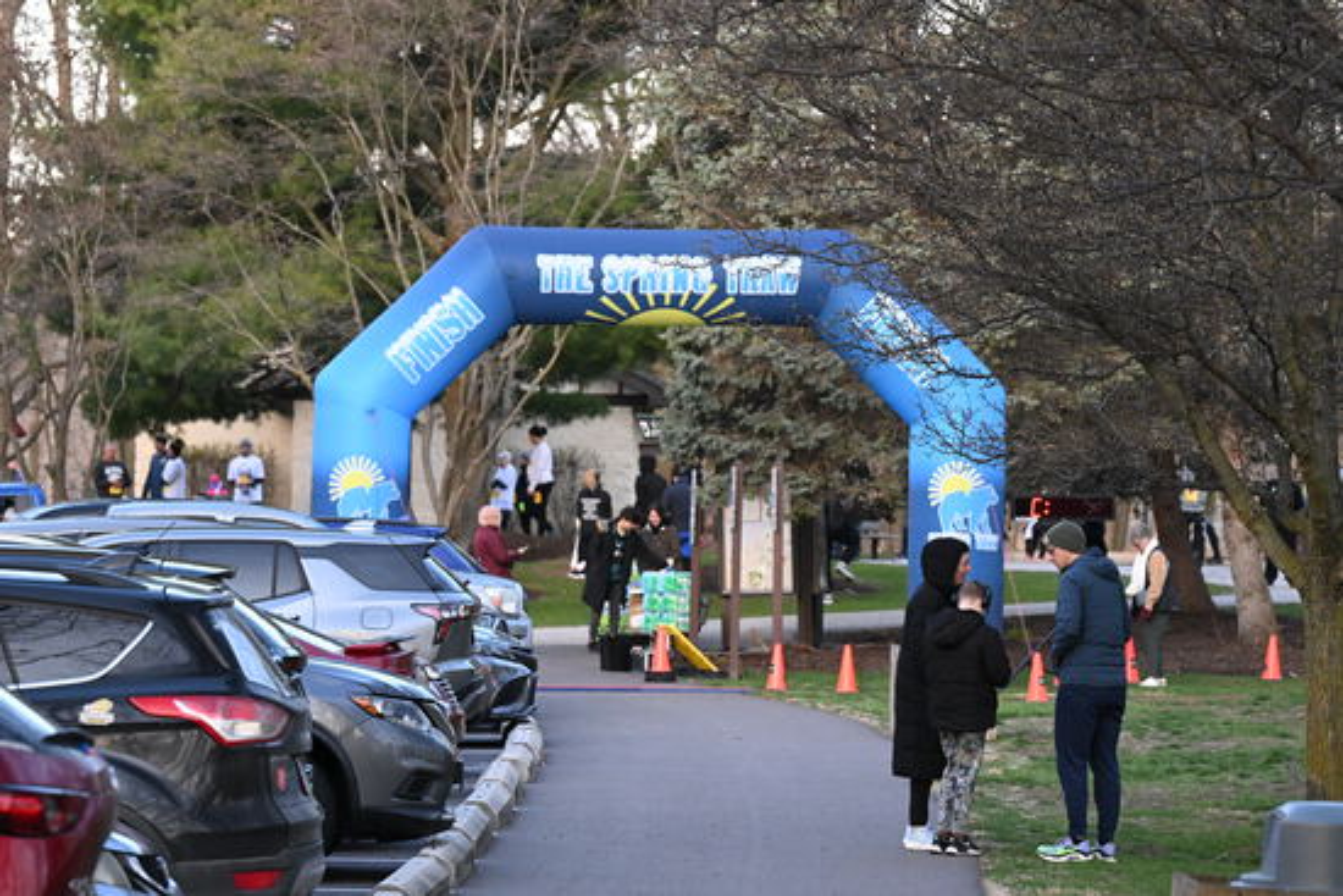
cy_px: 448
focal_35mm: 200
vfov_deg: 6.9
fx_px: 7463
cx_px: 672
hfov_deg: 10.3
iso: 7200
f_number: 7.1
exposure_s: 1/1600
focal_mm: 200
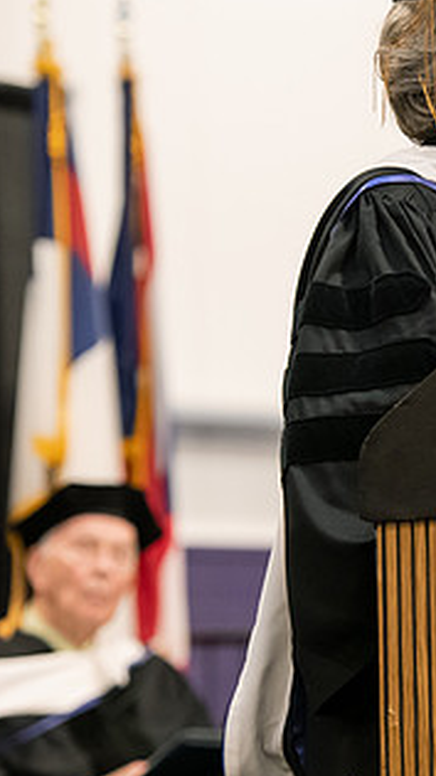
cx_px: 525
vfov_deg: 8.6
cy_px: 354
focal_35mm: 251
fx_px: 5163
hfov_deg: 4.8
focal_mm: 130
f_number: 3.5
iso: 3200
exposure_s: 1/200
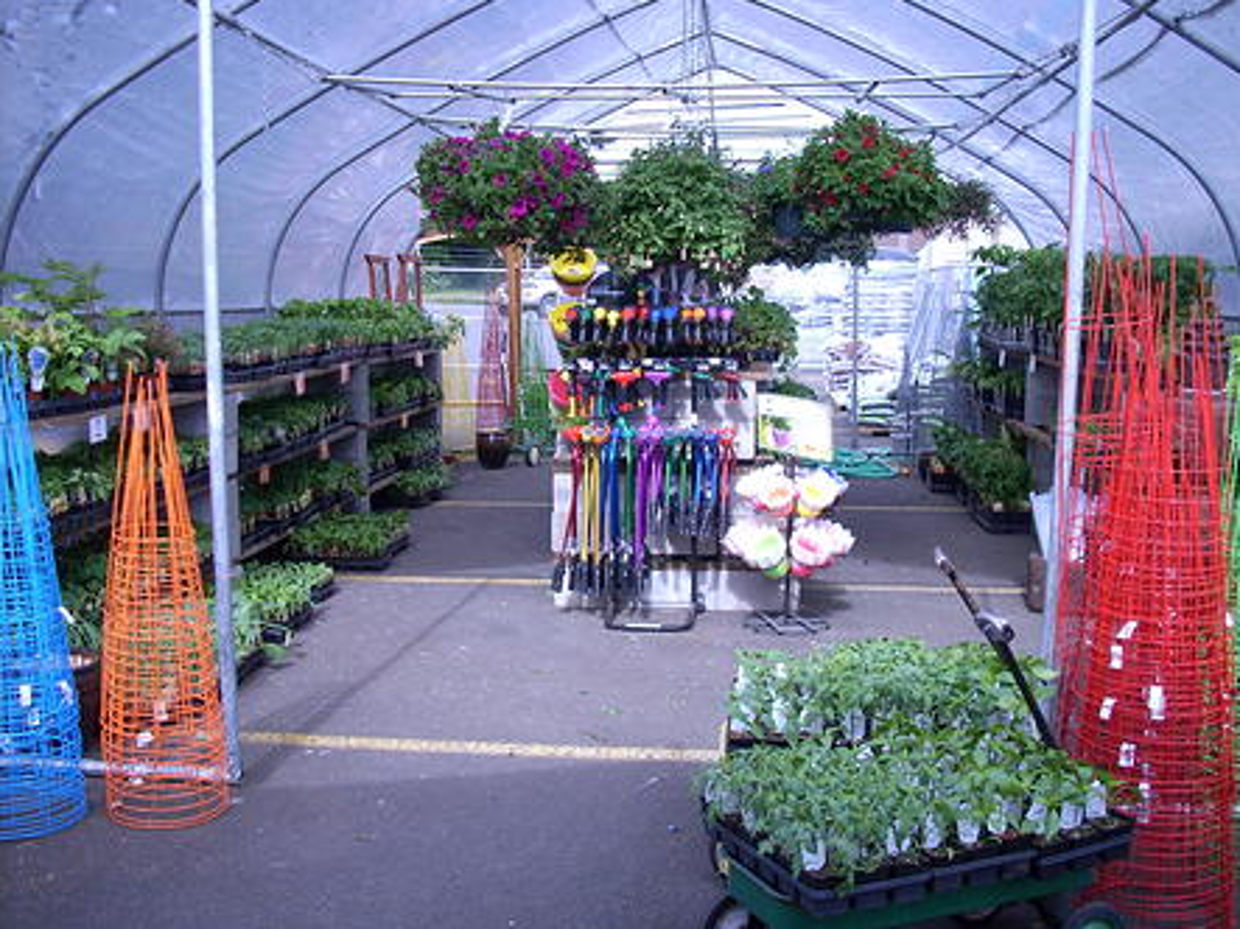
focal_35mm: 39
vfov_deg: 36.8
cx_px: 648
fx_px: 1397
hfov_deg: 47.9
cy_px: 442
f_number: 2.8
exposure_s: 1/239
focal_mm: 6.2
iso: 64
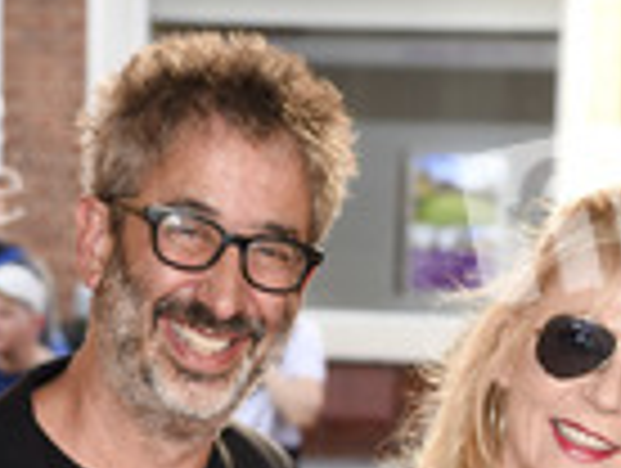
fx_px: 4295
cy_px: 873
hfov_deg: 8.3
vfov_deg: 6.1
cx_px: 286
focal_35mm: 239
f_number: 6.3
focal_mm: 86
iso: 800
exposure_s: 1/250
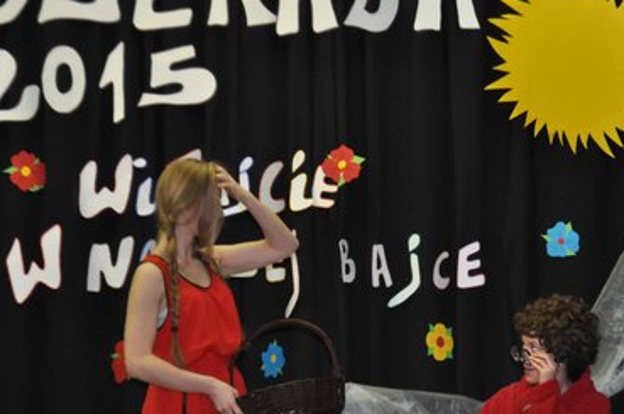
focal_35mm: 127
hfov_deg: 16.1
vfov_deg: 10.7
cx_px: 450
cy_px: 324
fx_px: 2198
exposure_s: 1/60
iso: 800
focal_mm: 48
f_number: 5.3
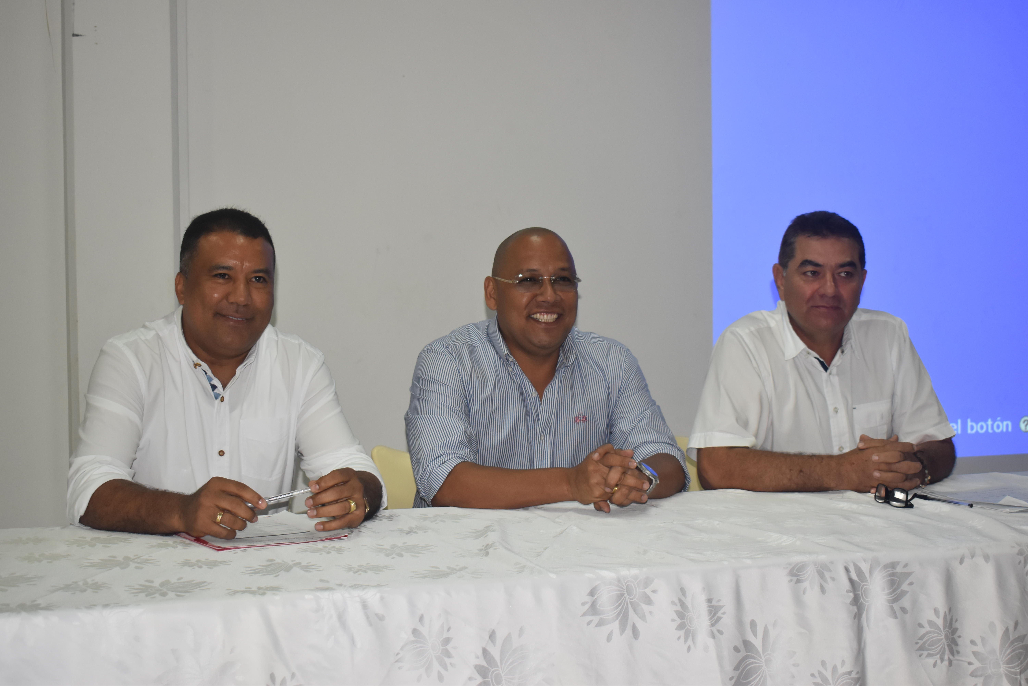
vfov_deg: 26.5
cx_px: 514
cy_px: 343
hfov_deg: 38.9
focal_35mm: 51
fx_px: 1456
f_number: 4.5
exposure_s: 1/80
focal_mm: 34
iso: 800
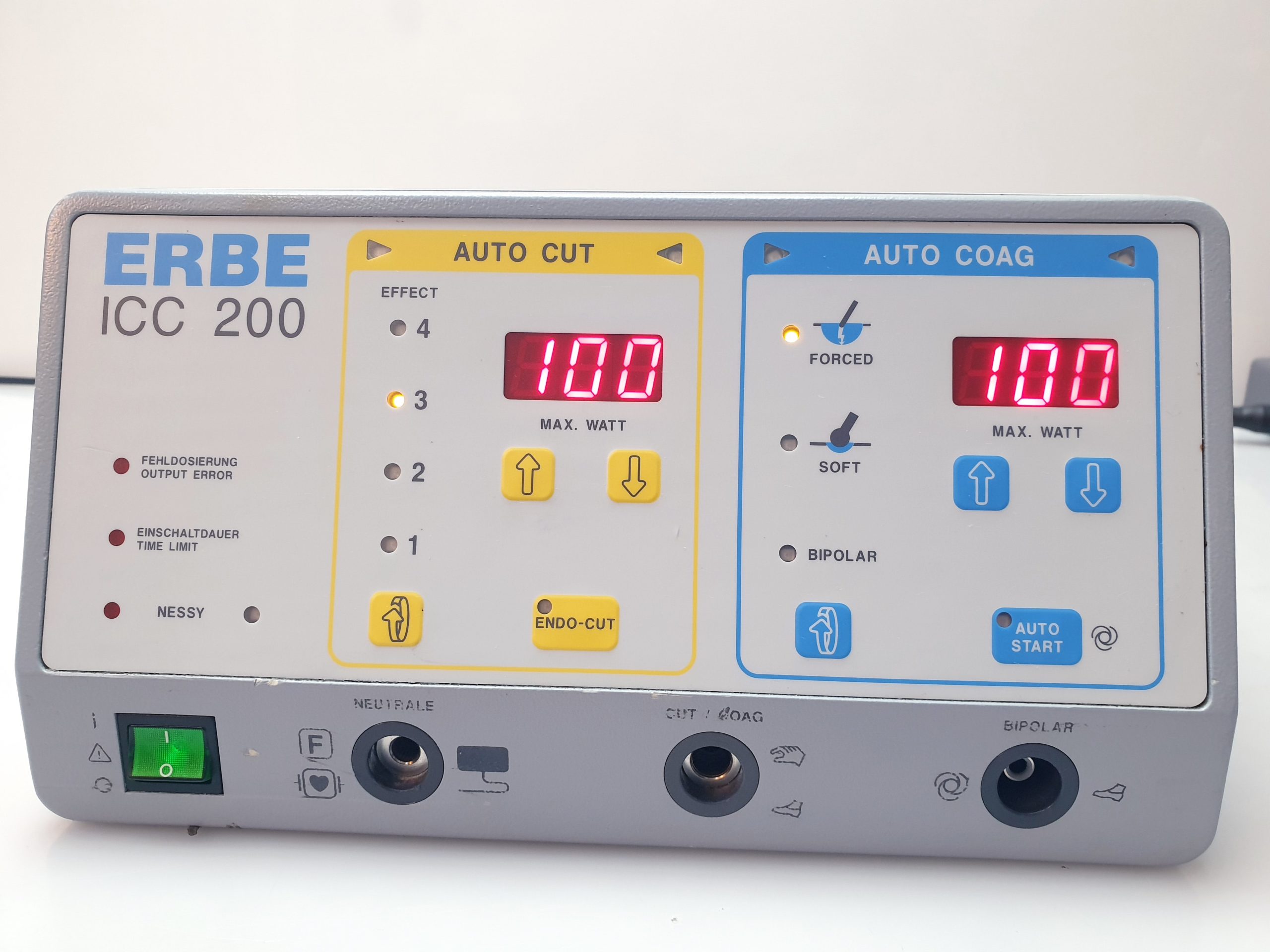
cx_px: 635
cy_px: 476
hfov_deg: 67.3
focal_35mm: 26
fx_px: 954
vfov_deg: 53.1
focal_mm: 4.3
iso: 200
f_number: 2.4
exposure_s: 1/50
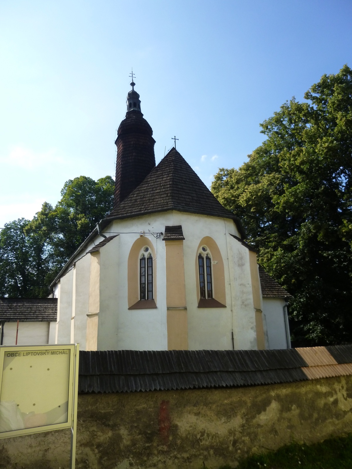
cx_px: 176
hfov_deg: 54.9
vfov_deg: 69.4
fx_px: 339
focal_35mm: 25
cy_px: 234
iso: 160
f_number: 3.1
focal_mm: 4.5
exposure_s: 1/640
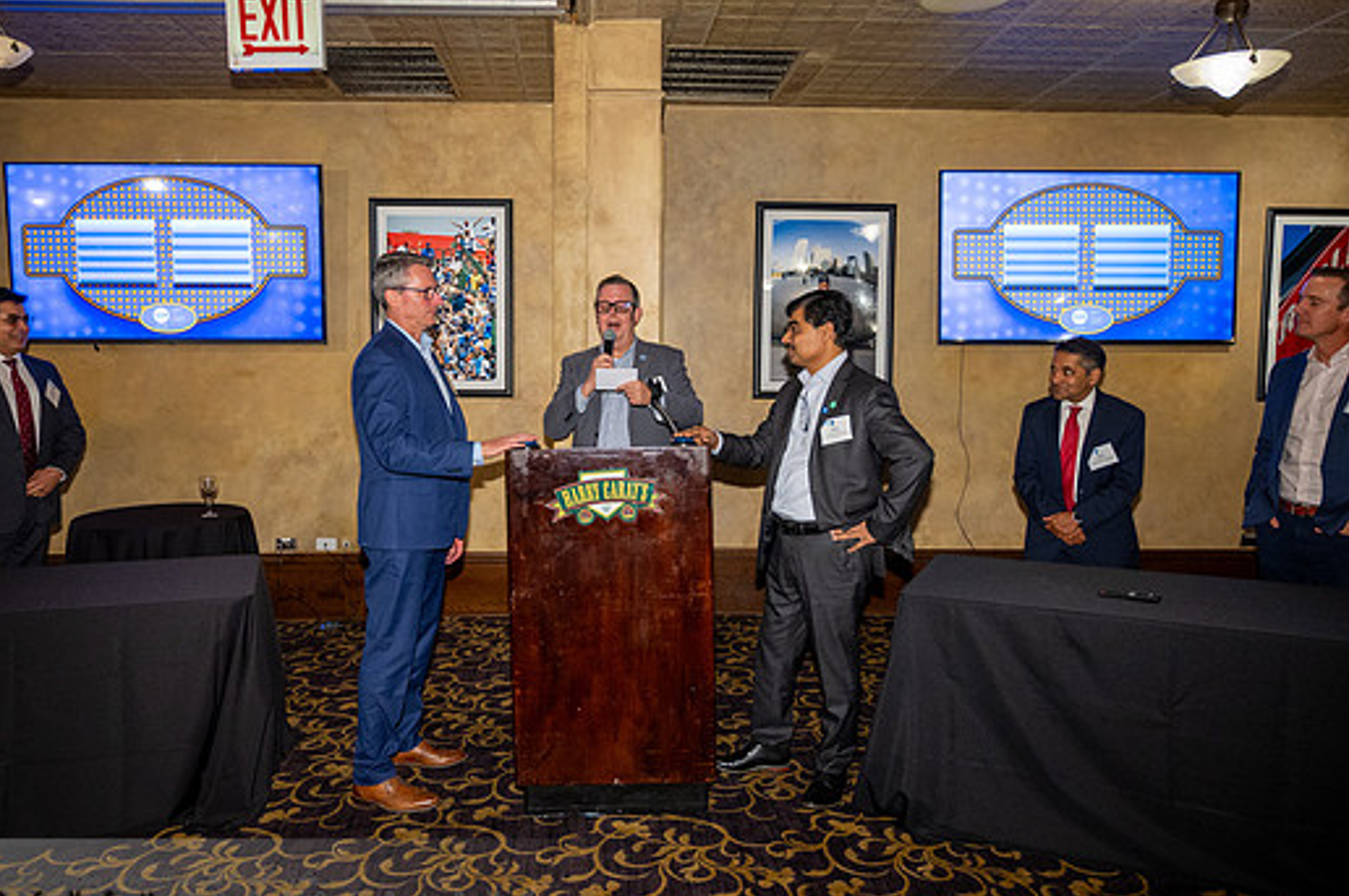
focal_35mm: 27
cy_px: 436
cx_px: 625
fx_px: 1011
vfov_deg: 47.8
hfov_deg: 67.3
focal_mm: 24
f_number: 4
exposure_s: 1/200
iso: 2500
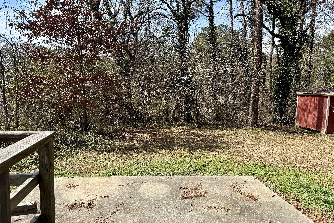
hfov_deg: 71.5
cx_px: 167
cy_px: 114
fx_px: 232
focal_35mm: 25
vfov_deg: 51.3
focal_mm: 6.76
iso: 80
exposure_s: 1/2370
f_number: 1.78
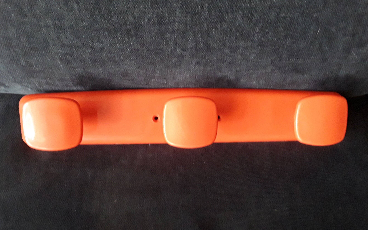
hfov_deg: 64.6
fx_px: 291
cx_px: 182
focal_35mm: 29
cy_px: 133
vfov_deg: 43.0
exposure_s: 1/33
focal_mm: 2.91
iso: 400
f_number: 1.9
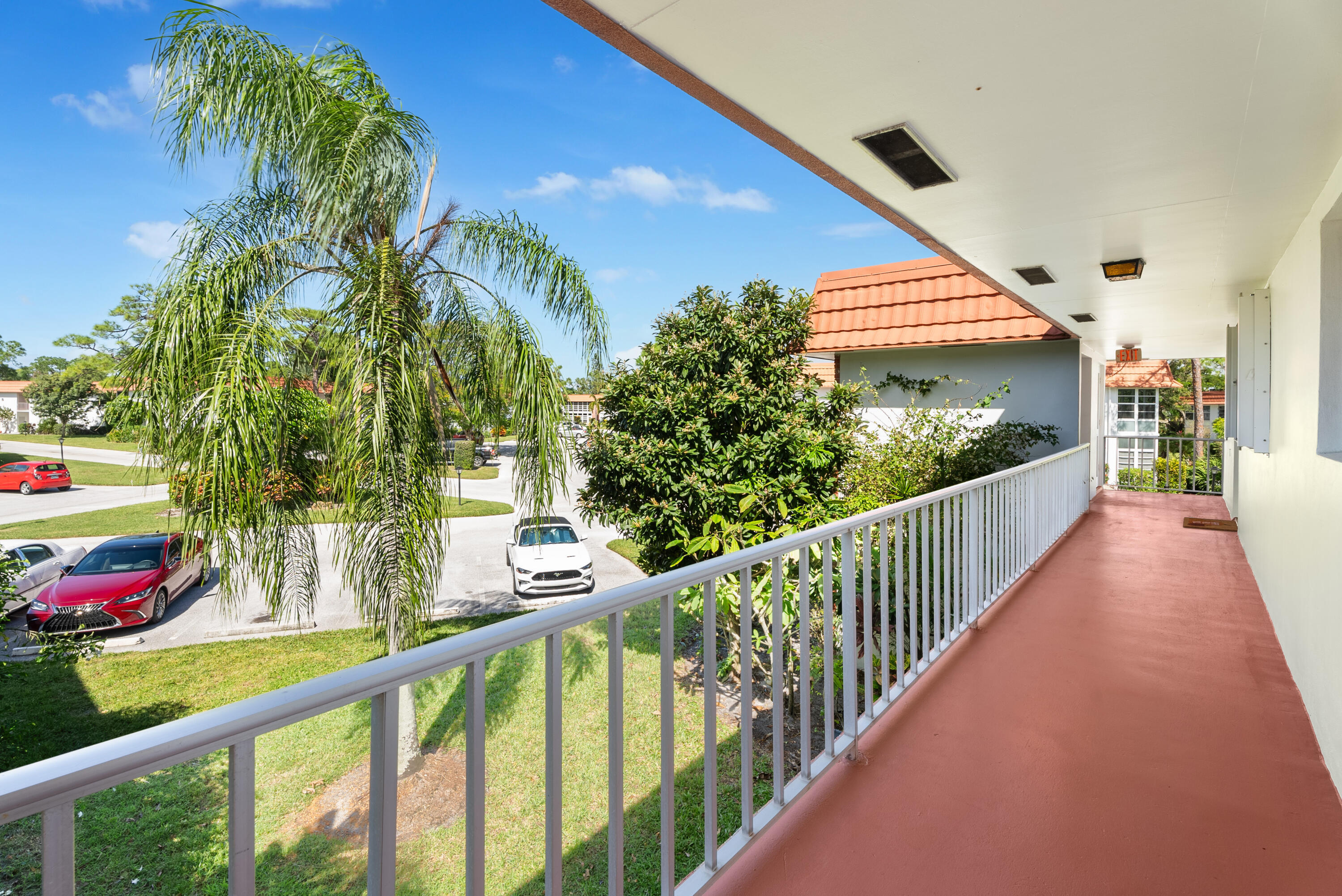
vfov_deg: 73.8
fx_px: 597
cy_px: 448
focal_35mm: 16
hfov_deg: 96.7
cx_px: 671
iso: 100
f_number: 9
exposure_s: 1/8
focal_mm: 16
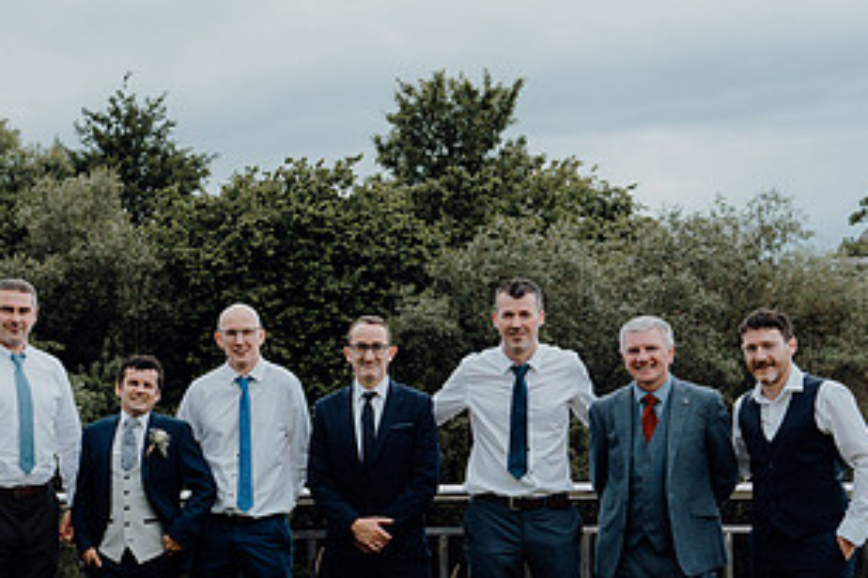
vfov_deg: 20.5
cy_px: 405
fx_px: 1590
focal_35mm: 66
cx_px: 169
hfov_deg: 29.8
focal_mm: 35
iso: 160
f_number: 5.6
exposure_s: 1/250
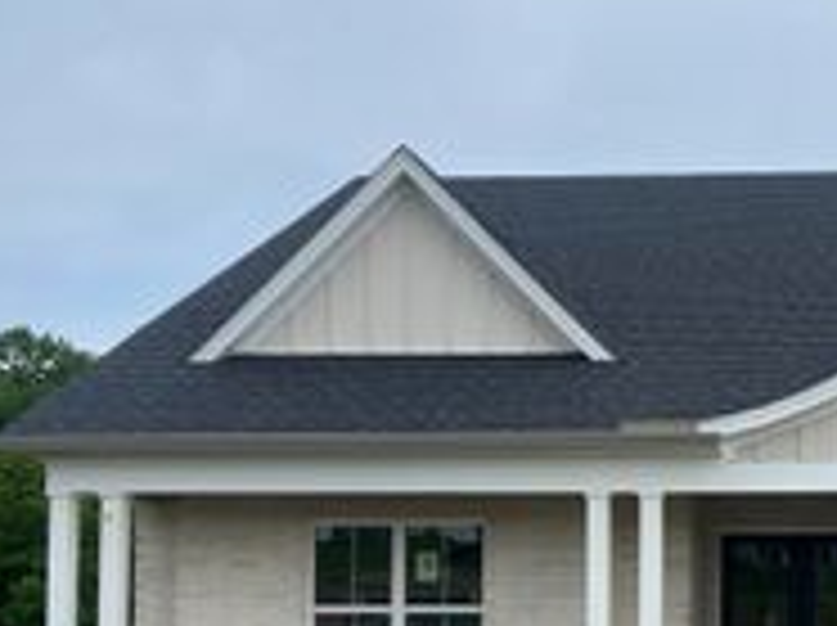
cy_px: 516
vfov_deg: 20.7
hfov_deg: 26.6
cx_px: 792
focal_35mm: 70
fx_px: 1690
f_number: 1.5
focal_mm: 5.7
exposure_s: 1/2123
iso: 50
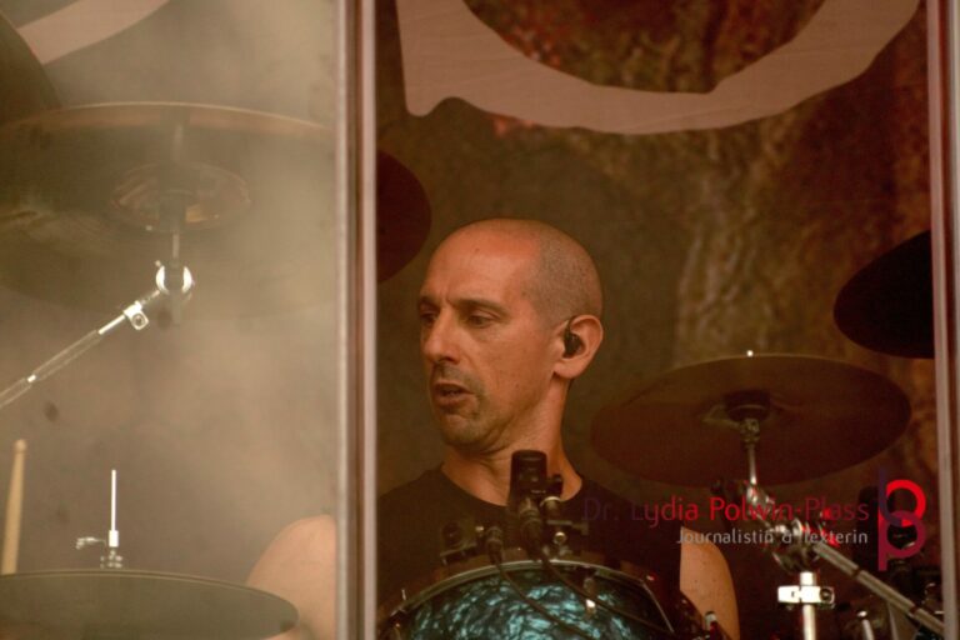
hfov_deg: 4.6
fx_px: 11999
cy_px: 320
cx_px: 480
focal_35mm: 450
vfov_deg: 3.1
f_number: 6.3
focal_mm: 300
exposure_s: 1/500
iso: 640
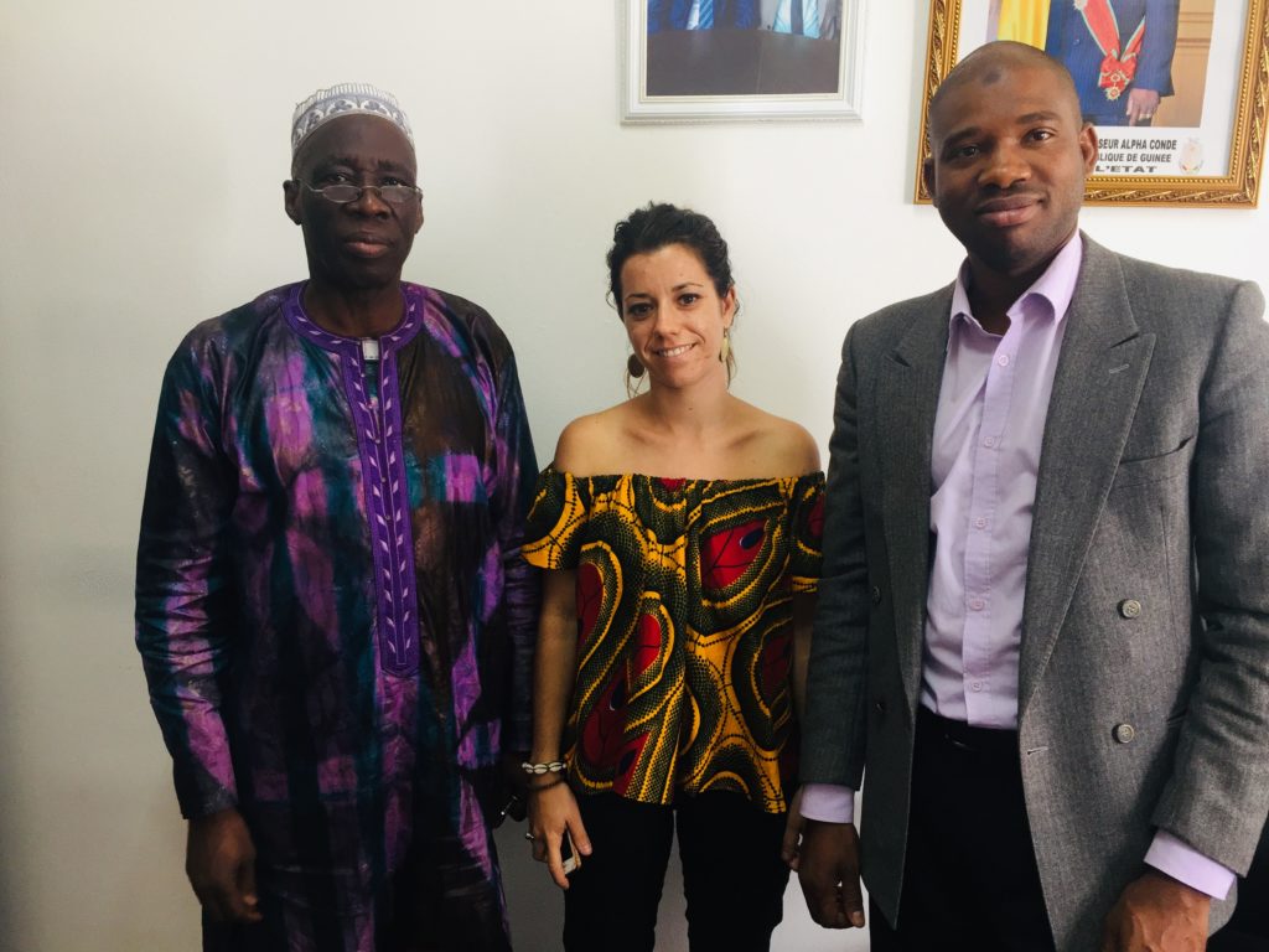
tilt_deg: -9.7
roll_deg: -1.7
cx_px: 634
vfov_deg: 48.2
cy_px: 476
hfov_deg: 61.7
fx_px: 1063
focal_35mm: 29
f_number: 2.2
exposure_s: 1/17
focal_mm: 4.15
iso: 80
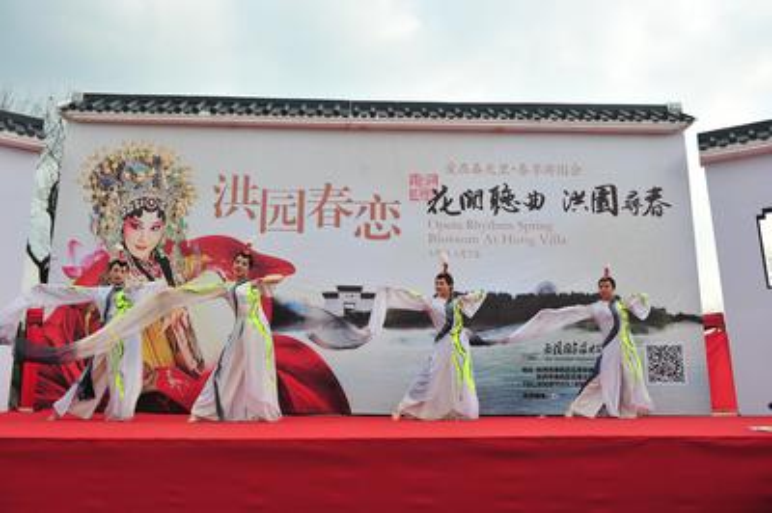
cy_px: 256
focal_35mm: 32
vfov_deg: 41.0
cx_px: 386
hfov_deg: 58.8
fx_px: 686
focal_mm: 32
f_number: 5
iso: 250
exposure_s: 1/1250
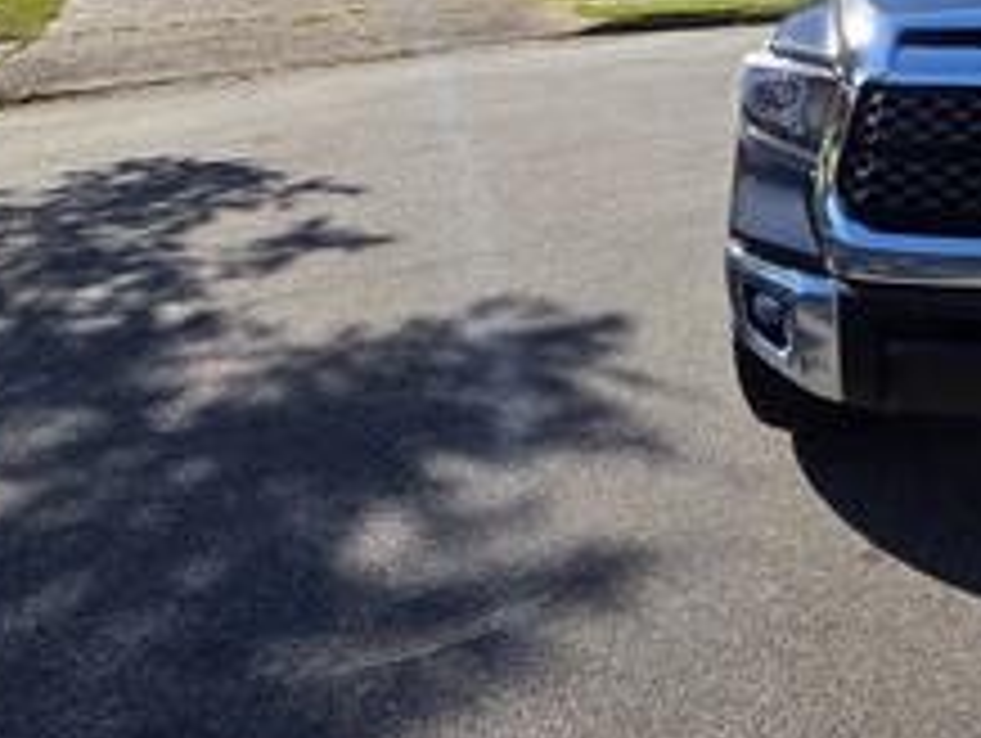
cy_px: 54
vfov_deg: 42.4
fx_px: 851
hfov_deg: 45.7
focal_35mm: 30
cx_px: 1066
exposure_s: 1/1667
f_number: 1.9
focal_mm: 2.2
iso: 40
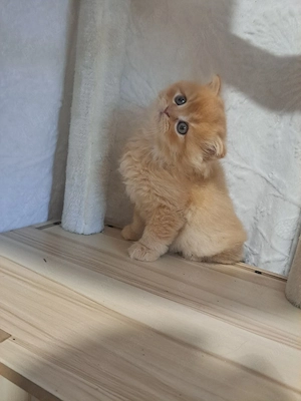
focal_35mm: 24
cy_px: 200
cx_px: 150
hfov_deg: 56.8
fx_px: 278
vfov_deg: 71.6
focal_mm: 5.23
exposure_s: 1/33
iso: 320
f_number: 1.8
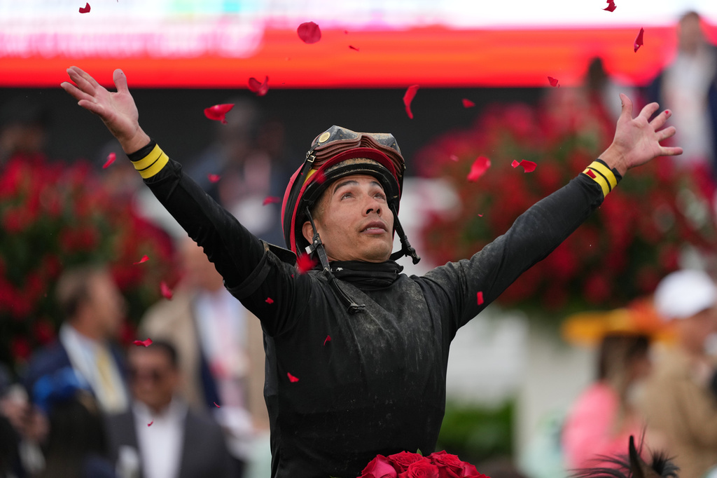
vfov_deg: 4.6
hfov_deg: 6.9
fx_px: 5973
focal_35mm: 300
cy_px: 239
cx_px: 358
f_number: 2.8
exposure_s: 1/2000
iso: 1250
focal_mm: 300
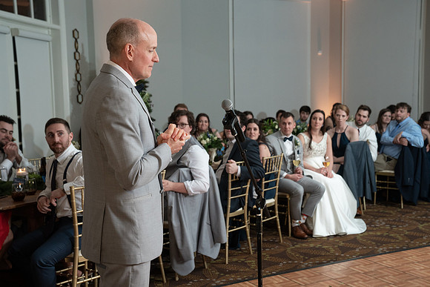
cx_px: 215
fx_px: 573
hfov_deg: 41.1
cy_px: 144
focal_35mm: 48
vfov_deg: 28.1
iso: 2000
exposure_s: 1/200
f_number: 5
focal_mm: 48
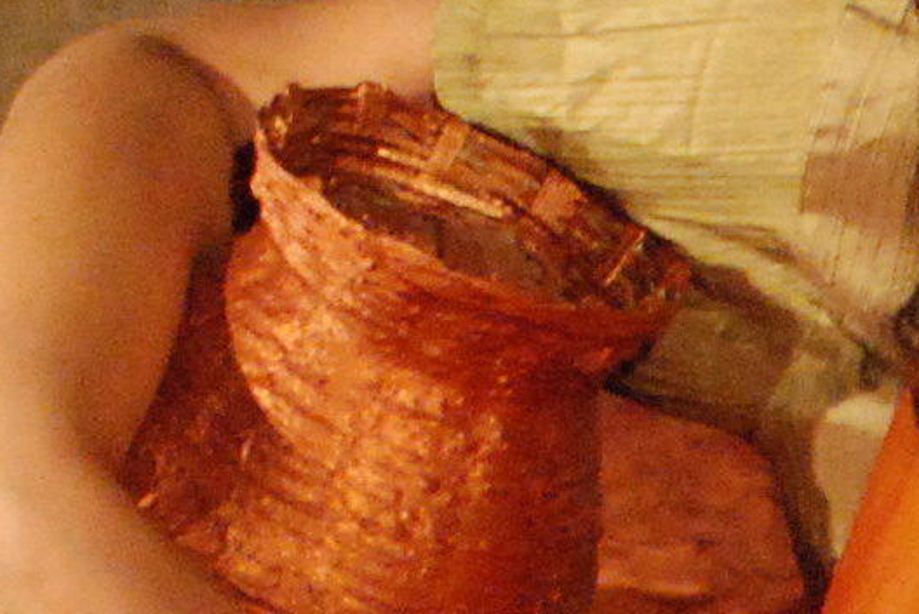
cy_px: 1296
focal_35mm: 352
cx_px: 1566
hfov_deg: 5.8
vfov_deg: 3.9
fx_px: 8993
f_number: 4.2
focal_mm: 32
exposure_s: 1/60
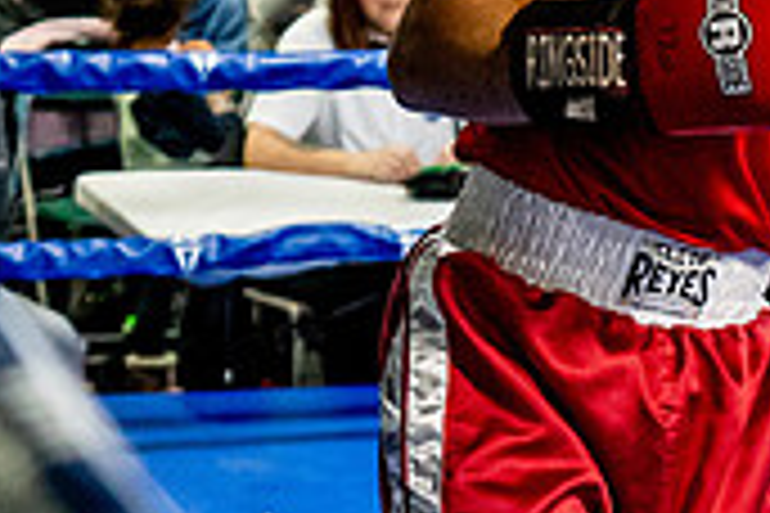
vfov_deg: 7.8
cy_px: 200
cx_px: 847
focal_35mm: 176
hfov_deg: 11.5
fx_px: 3764
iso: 5000
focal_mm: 35
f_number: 2.8
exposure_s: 1/800
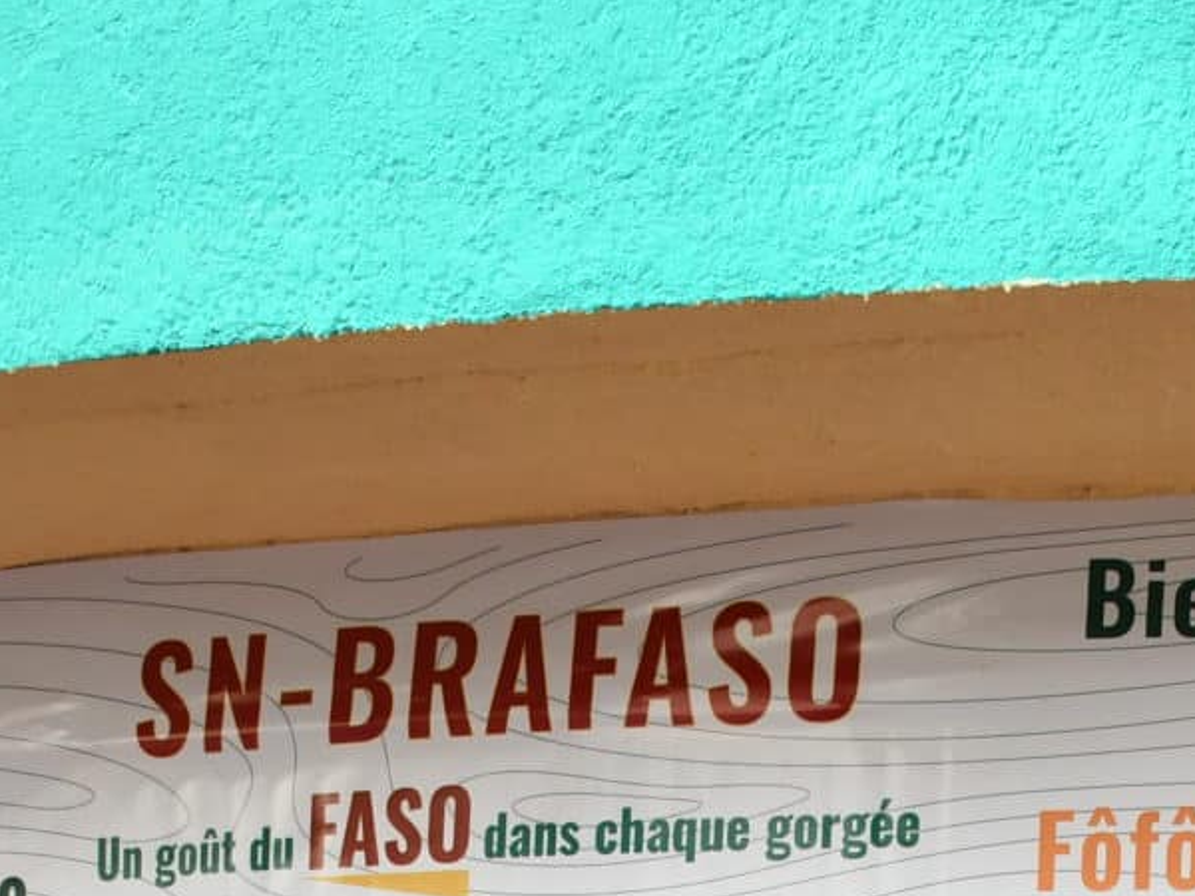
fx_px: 4419
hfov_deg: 15.4
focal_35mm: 128
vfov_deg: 11.2
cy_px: 1321
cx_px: 840
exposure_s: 1/250
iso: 360
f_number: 5.6
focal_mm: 26
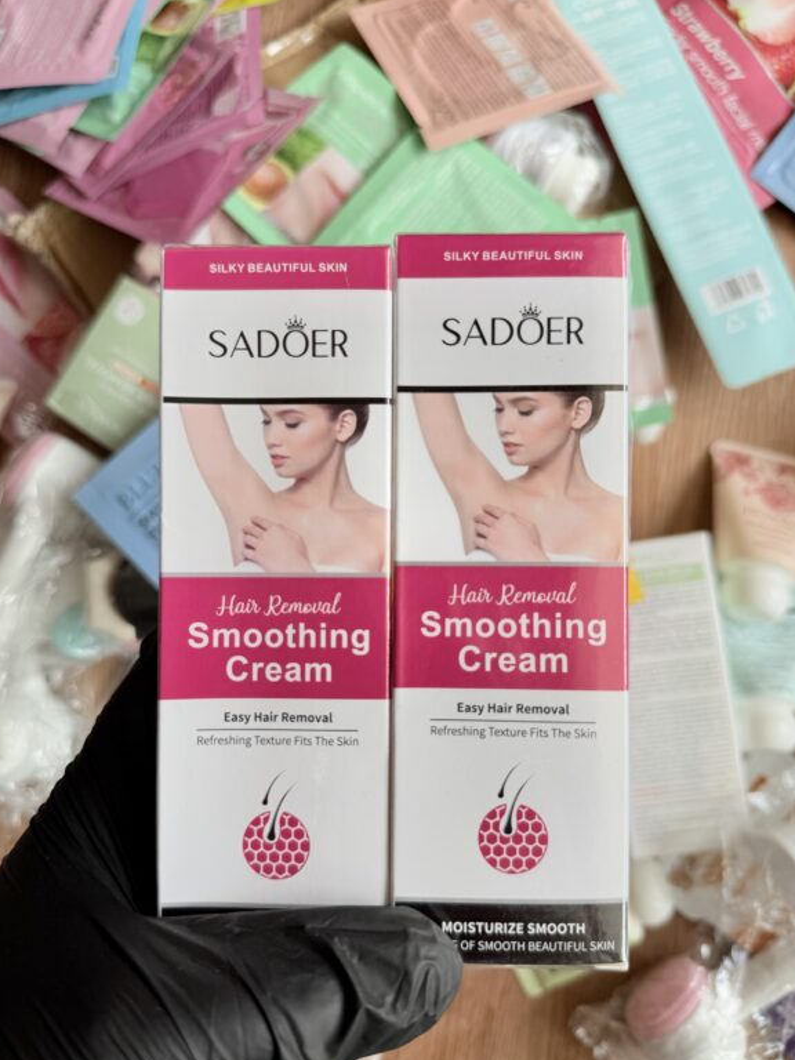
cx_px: 392
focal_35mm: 25
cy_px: 548
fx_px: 766
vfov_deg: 69.4
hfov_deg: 54.9
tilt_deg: -84.9
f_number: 1.78
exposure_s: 1/276
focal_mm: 6.76
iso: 64
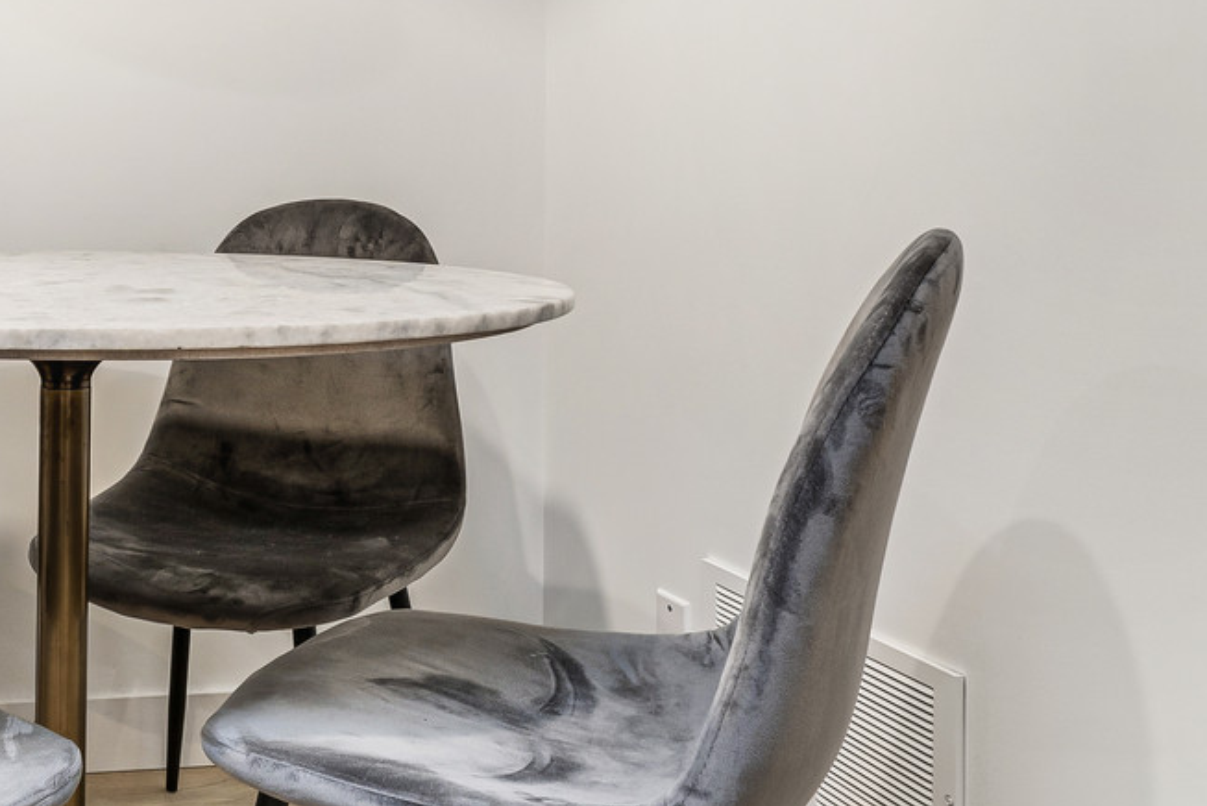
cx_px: 156
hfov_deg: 47.4
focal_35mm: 37
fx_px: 1241
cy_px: 196
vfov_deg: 35.1
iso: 400
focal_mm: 14
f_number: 8
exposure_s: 1/2.5
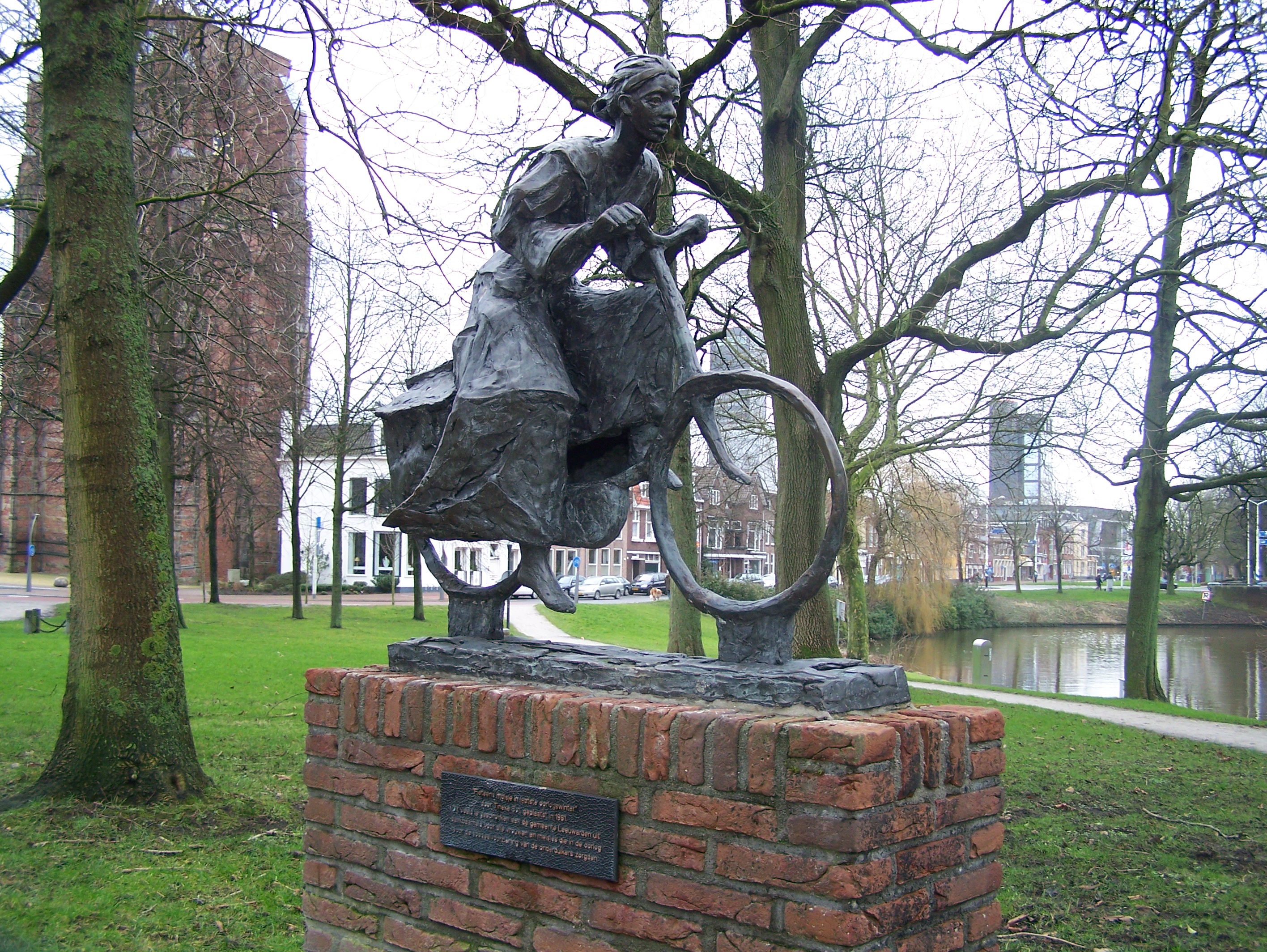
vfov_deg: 37.8
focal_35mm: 38
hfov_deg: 48.9
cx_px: 634
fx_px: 1392
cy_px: 476
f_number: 2.8
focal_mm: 6.3
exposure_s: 1/30
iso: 80
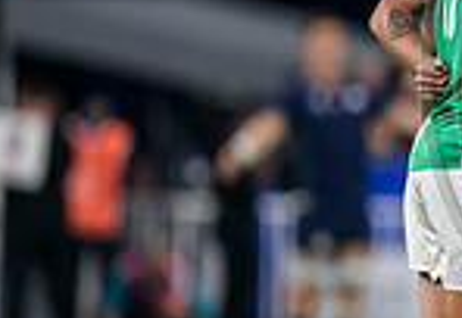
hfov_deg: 1.1
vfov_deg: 0.8
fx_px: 24145
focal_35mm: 1862
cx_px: 923
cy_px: 105
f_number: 3.2
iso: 3200
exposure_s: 1/3200
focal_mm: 400
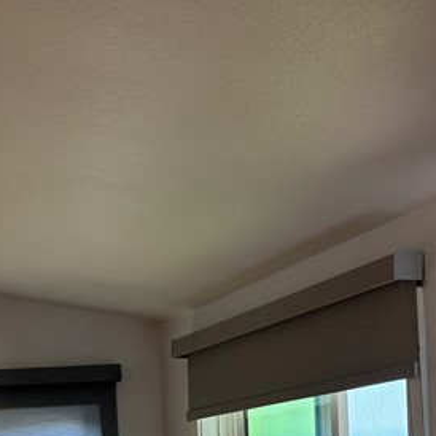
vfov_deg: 19.2
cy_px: 496
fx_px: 1225
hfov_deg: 19.4
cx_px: -35
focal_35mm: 86
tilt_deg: -0.6
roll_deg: +2.4
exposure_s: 1/120
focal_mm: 5.96
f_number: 1.6
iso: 40
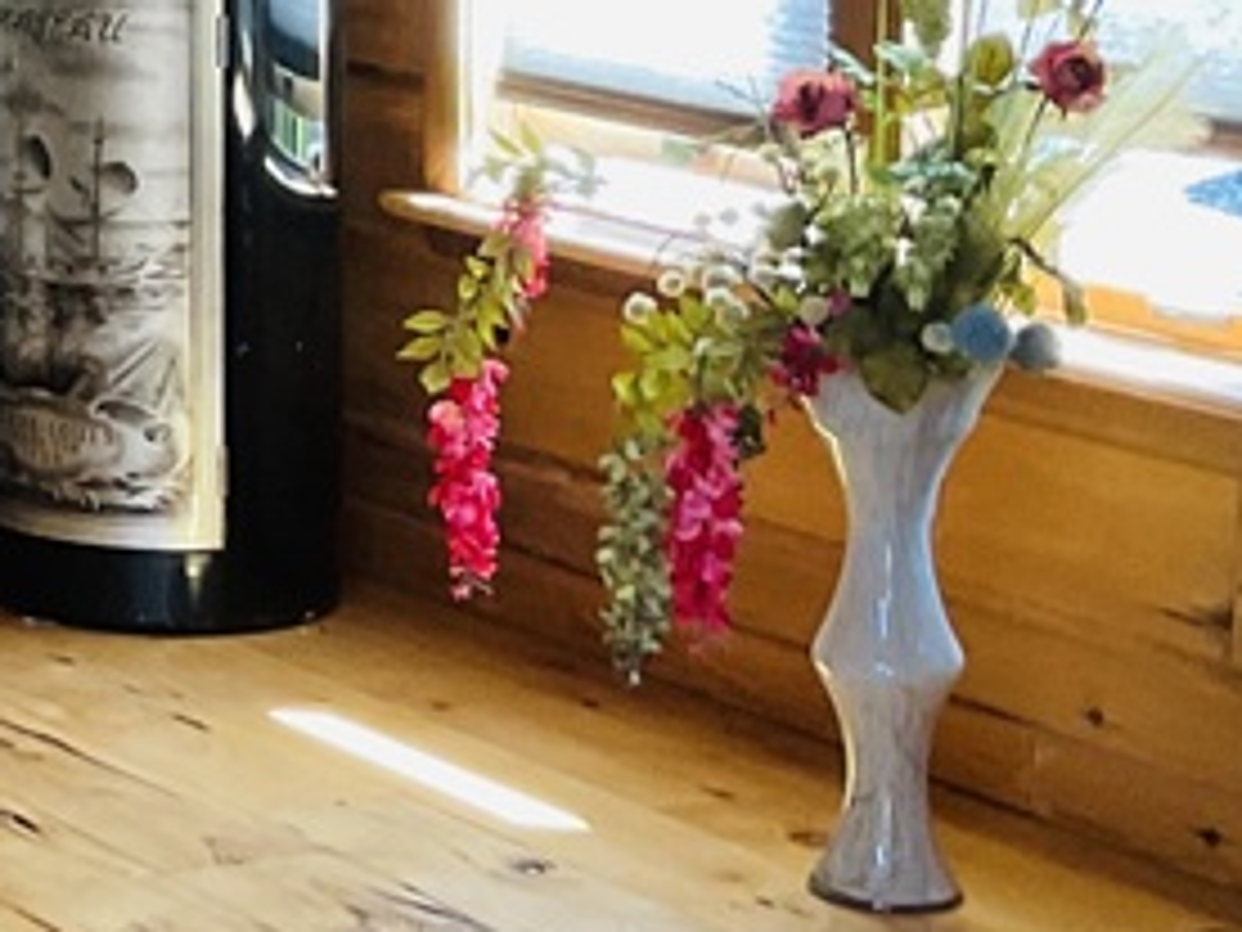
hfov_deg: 14.2
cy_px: -86
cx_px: -864
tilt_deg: -5.5
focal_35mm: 126
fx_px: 4521
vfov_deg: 11.6
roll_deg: +1.2
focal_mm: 3
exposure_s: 1/60
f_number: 1.8
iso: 80
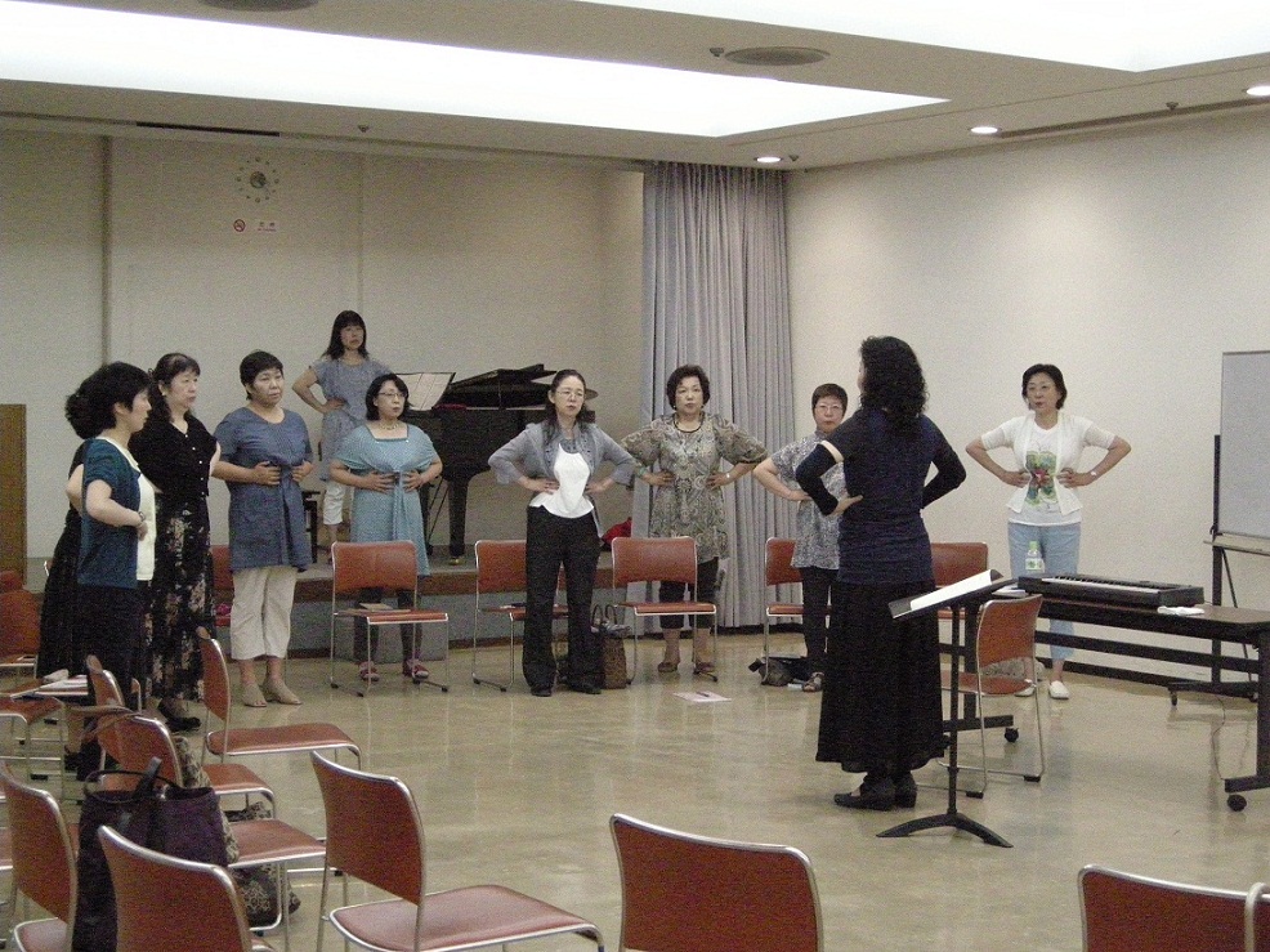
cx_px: 635
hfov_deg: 31.2
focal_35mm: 62
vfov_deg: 23.6
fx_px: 2274
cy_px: 476
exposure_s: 1/76.3
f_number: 3.5
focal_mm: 12.9
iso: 1600
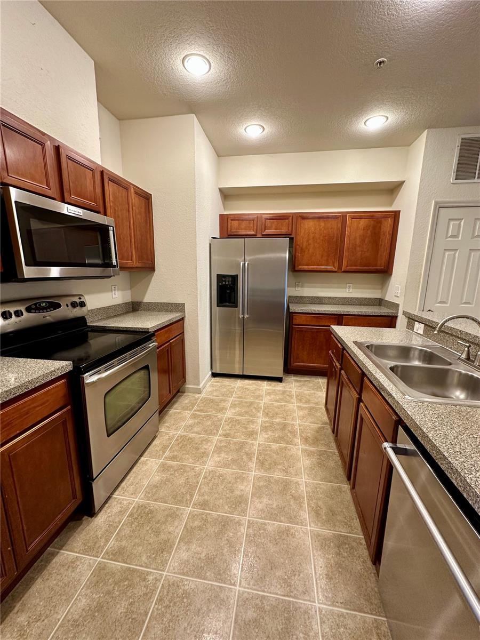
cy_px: 320
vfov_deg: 102.1
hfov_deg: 85.7
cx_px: 240
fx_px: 259
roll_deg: -1.1
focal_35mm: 14
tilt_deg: -9.5
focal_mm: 2.22
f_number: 2.2
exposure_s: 1/60
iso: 160
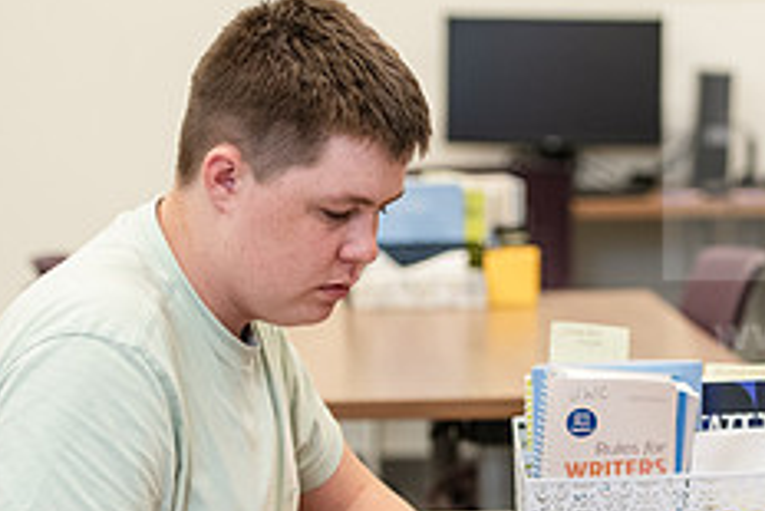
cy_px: 404
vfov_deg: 6.7
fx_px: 4359
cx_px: 564
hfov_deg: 10.0
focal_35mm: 205
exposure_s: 1/200
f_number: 3.2
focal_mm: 82
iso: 800
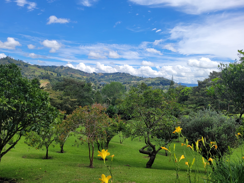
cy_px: 92
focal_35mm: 26
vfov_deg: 53.1
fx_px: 183
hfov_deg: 67.3
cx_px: 122
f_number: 1.8
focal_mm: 5.4
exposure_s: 1/2327
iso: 40
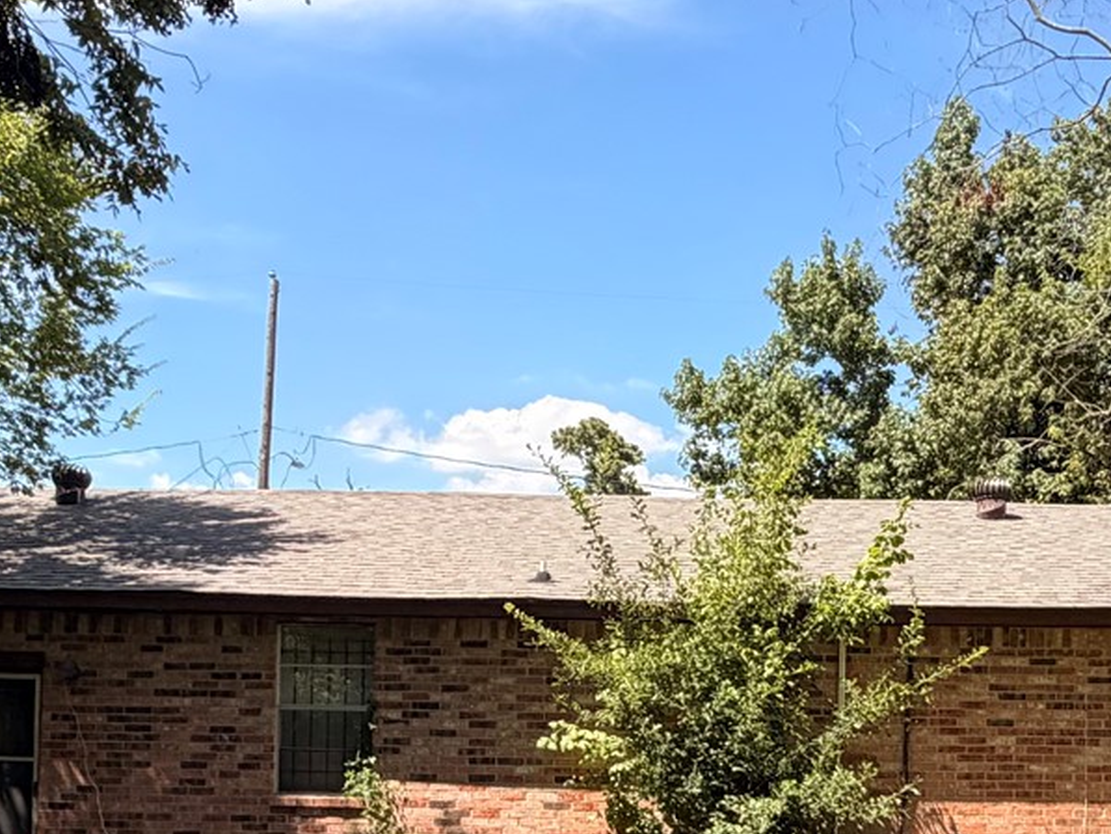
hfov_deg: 39.2
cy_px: 707
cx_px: 728
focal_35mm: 48
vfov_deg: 29.3
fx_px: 1541
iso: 40
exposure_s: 1/694
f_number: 2.2
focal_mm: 2.22
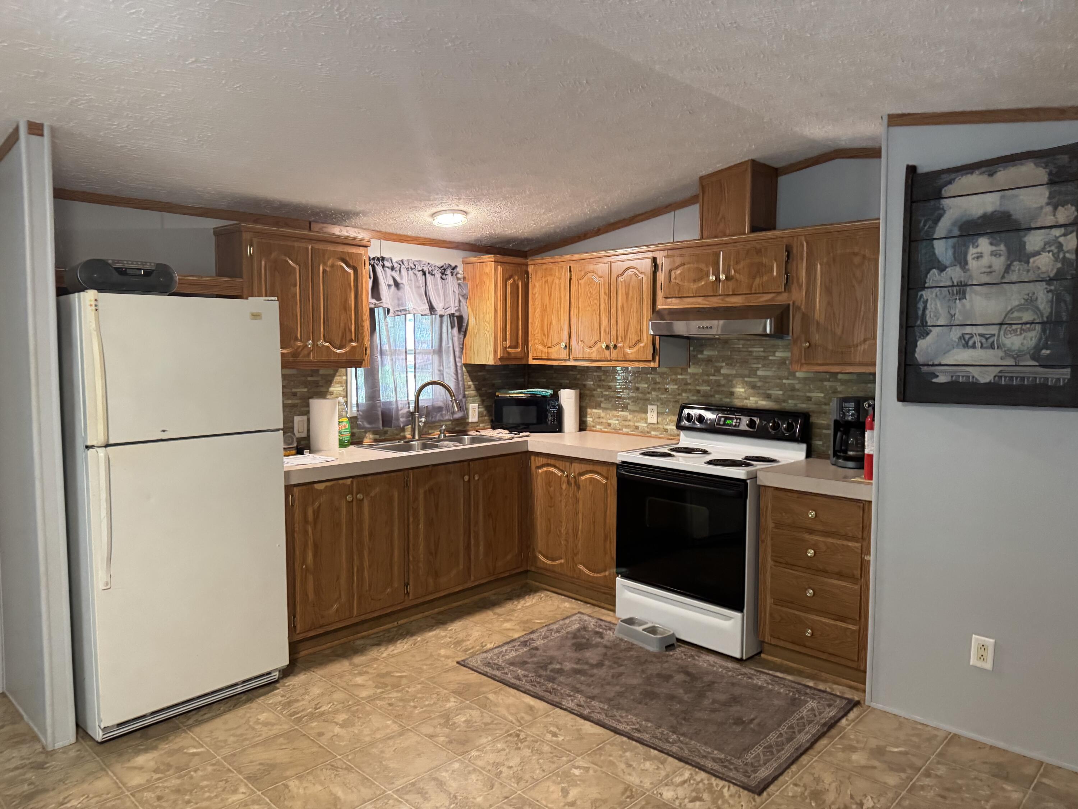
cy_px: 404
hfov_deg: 71.6
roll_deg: -2.1
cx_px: 539
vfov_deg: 56.8
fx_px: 747
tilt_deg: -1.6
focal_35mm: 24
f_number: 1.78
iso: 500
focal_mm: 6.76
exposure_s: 1/60
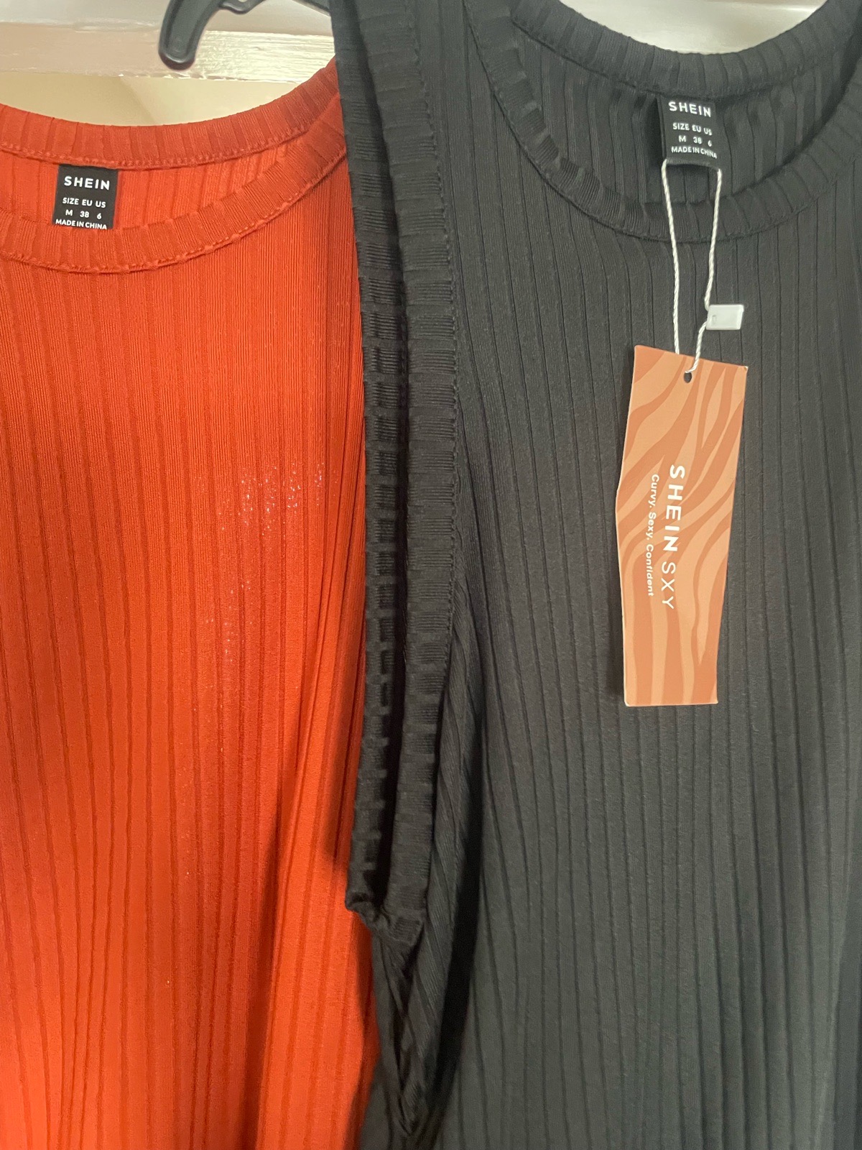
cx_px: 431
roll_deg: -2.4
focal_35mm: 26
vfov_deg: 67.3
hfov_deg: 53.1
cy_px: 575
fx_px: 863
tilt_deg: -4.0
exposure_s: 1/39
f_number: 1.6
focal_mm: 4.2
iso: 640
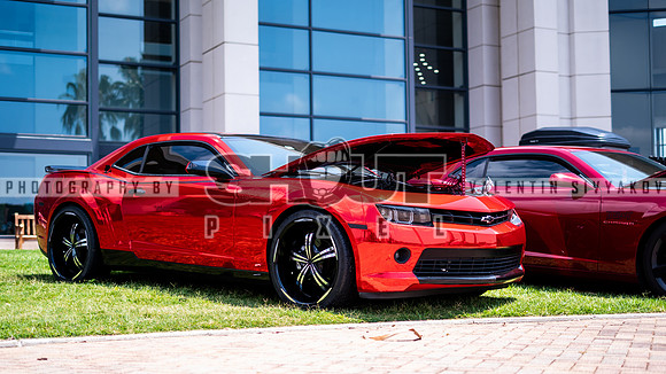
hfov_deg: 37.3
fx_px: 987
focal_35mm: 56
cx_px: 340
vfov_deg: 21.4
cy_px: 222
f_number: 2
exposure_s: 1/1600
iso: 50
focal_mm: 50
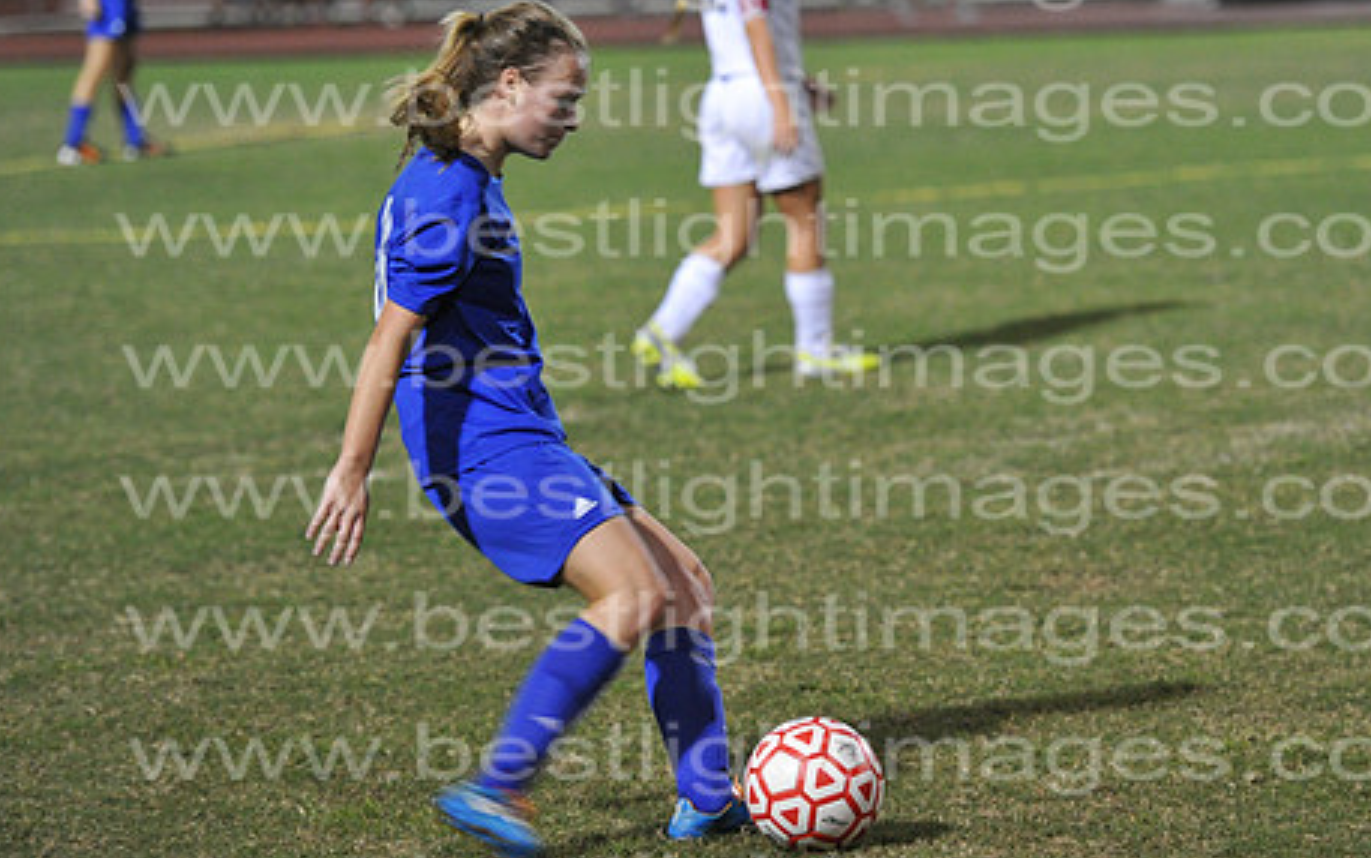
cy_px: 432
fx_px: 6765
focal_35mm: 181
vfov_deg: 7.3
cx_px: 804
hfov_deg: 11.6
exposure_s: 1/400
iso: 5000
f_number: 3.2
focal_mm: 140
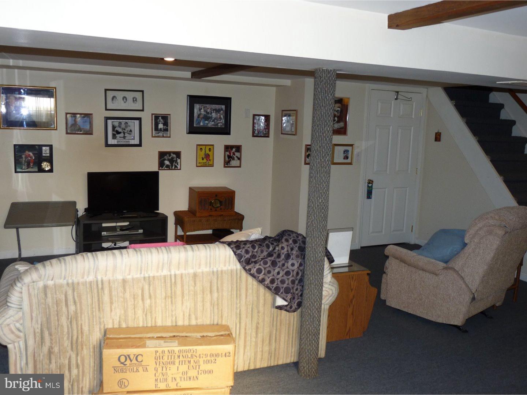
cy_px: 198
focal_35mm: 32
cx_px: 264
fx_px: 487
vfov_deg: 44.2
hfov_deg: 56.8
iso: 160
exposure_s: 1/30
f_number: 3
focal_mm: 5.6
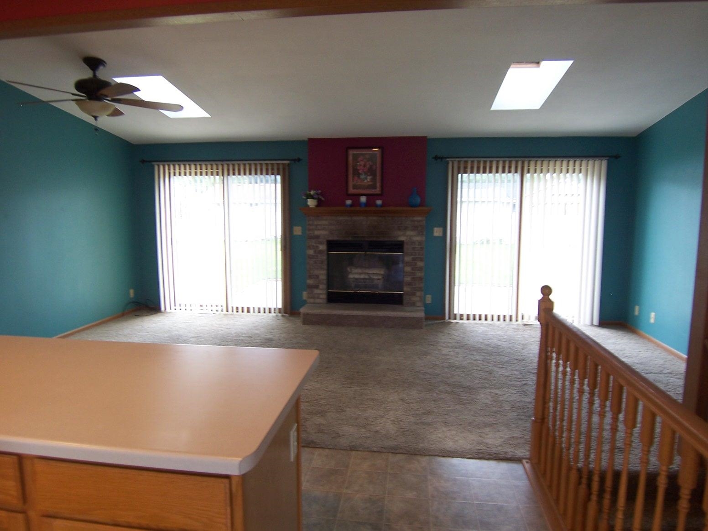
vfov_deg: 58.9
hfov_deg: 73.9
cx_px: 354
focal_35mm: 23
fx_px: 470
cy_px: 266
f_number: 2.8
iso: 64
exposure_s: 1/30
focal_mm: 3.8
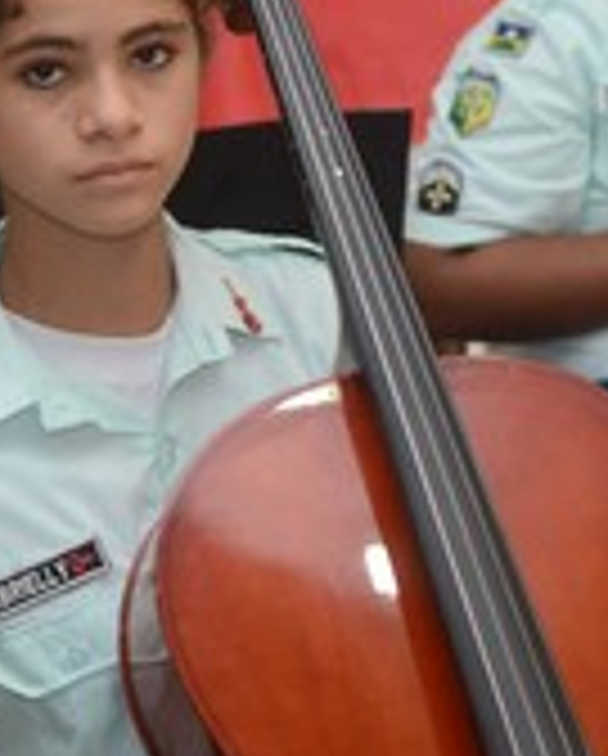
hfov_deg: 8.2
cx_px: 441
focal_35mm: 188
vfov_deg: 10.2
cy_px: 171
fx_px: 4217
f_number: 4.8
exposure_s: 1/80
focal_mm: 50
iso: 1600
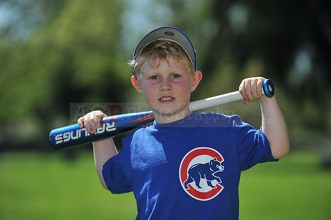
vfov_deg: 6.9
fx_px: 1838
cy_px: 110
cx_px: 166
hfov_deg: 10.3
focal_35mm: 200
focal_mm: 200
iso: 200
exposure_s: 1/1600
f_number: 4.5
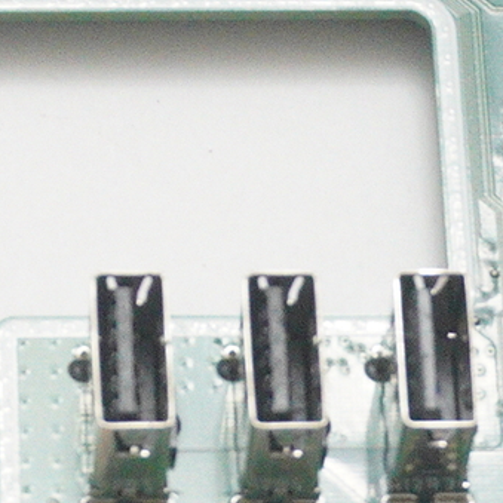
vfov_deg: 5.2
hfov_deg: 5.1
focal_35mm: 338
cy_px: -135
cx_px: -254
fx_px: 5557
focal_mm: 36
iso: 3200
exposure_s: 1/30
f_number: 5.6
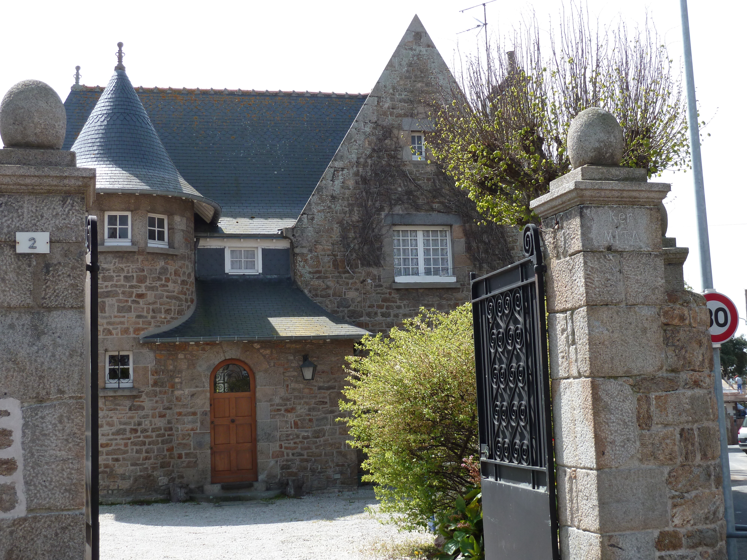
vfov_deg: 32.9
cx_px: 374
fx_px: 950
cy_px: 280
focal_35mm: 44
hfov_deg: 42.9
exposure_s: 1/250
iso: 80
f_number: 4
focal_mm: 7.3
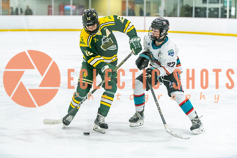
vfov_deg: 12.5
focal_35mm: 110
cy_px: 79
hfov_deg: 18.6
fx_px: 724
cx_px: 118
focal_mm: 110
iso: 4000
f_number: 2.8
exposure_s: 1/800
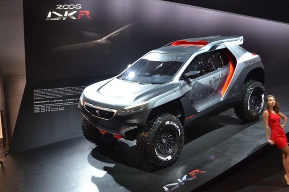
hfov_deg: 45.3
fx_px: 345
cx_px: 168
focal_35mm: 43
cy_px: 111
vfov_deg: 31.1
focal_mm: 22
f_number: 3.8
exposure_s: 1/60
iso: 450
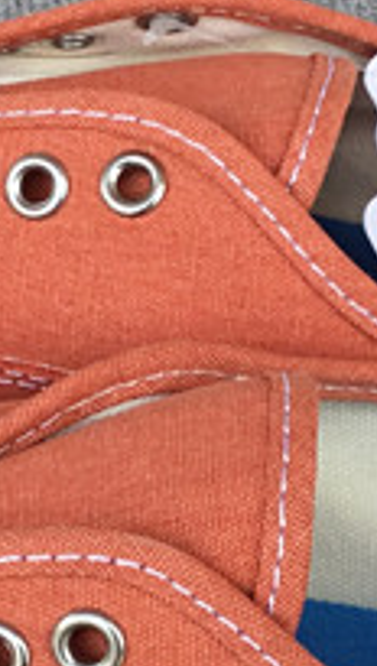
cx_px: 75
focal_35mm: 148
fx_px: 2618
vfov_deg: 14.4
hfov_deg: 8.2
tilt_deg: -52.1
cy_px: 551
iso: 25
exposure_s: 1/248
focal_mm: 3.3
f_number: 2.4
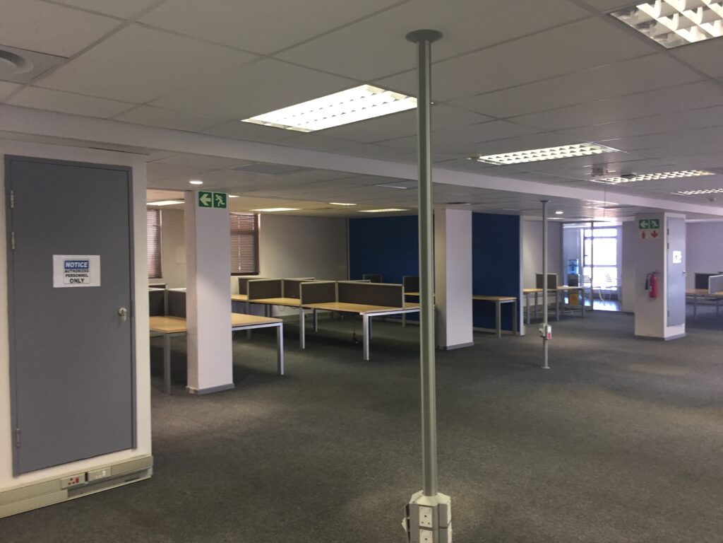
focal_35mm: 29
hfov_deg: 61.7
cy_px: 272
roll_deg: -1.4
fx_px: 606
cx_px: 362
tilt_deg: -2.5
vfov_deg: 48.2
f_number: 2.2
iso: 80
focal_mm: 4.15
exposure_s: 1/33
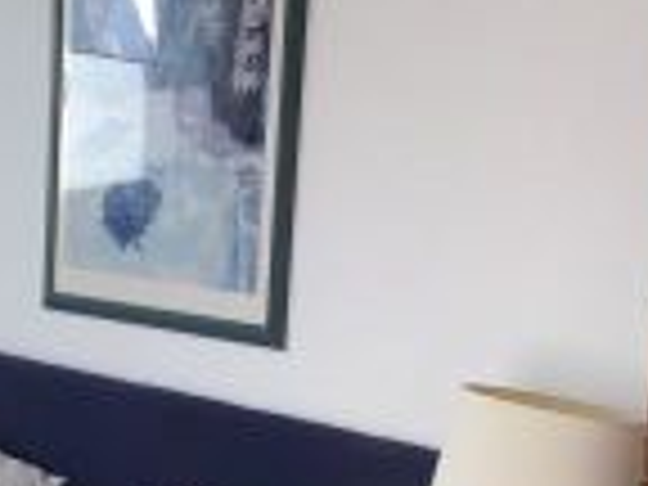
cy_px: 432
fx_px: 1610
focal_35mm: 86
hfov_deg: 22.7
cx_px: 234
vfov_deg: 16.9
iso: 32
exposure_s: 1/100
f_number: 2.4
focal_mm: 3.3
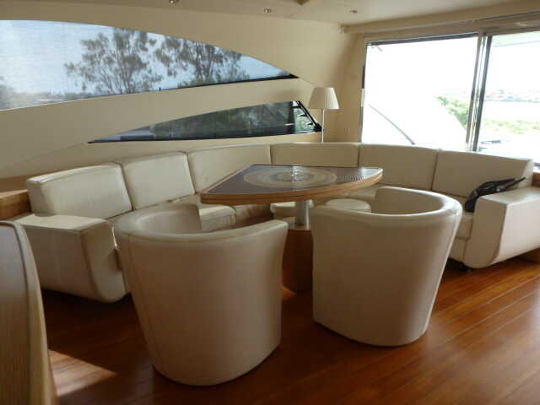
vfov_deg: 56.8
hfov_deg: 71.6
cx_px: 270
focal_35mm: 24
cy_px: 202
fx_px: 374
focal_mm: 4.3
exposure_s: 1/60
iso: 200
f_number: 3.3
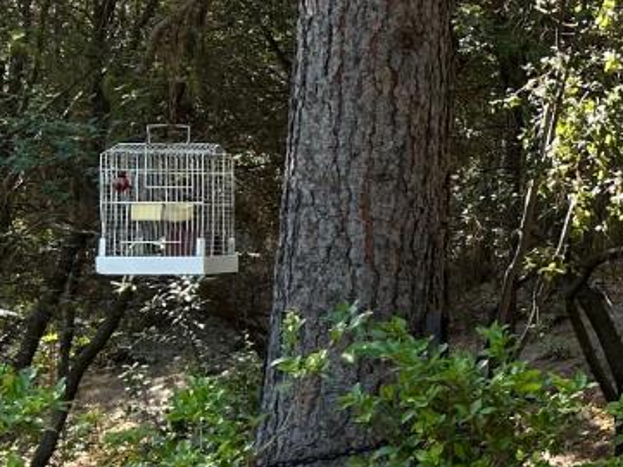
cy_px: 280
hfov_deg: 16.2
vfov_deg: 13.7
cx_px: 1004
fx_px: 1944
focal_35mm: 108
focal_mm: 5.7
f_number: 1.5
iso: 40
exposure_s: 1/254
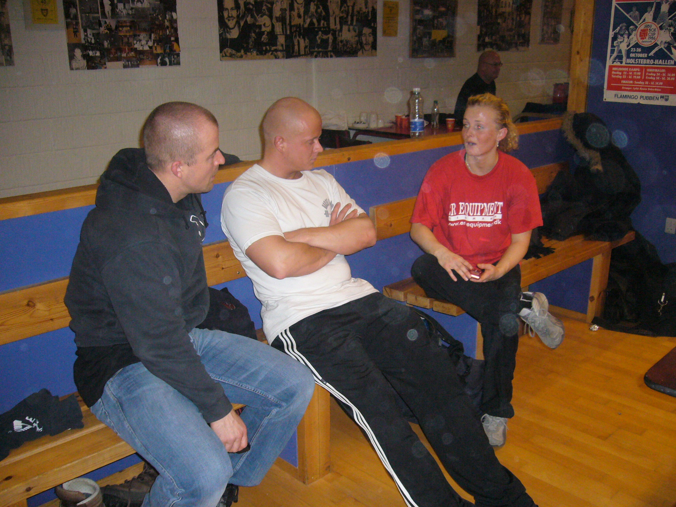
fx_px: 683
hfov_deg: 52.6
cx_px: 338
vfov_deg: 40.7
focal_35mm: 35
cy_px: 254
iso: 320
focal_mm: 5.8
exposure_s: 1/60
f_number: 2.8
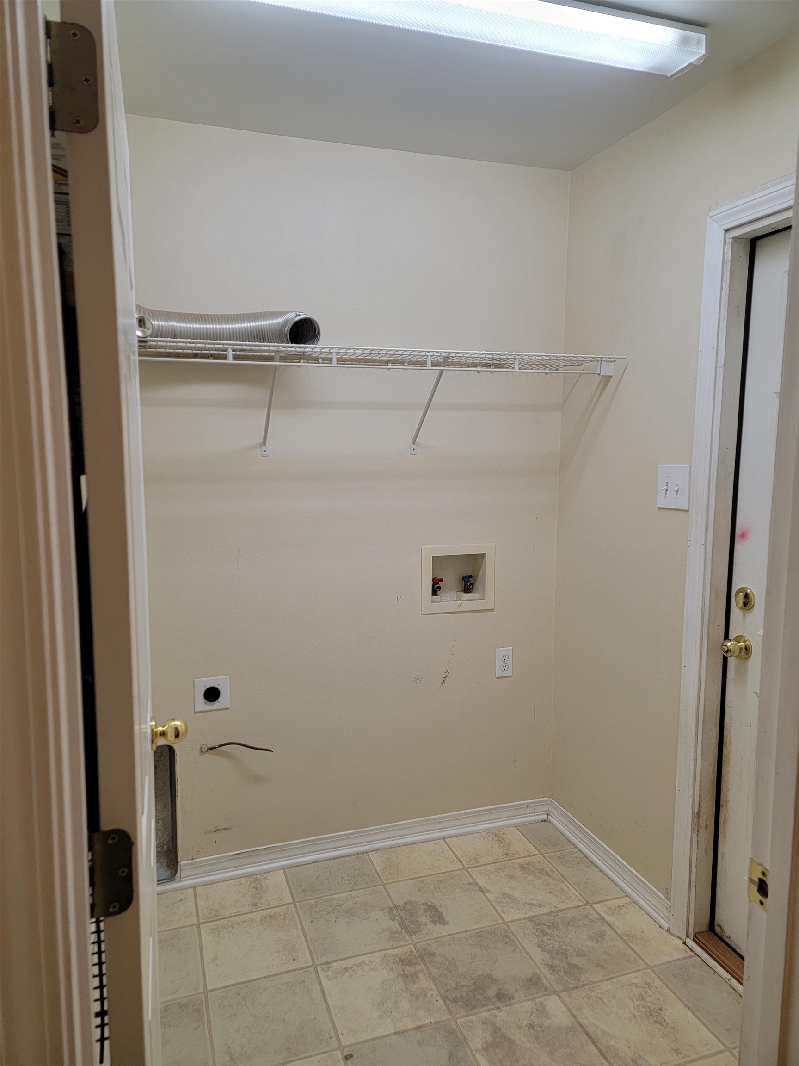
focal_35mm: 24
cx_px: 400
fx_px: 739
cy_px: 533
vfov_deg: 71.6
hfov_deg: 56.8
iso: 160
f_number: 1.8
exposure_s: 1/120
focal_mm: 6.7
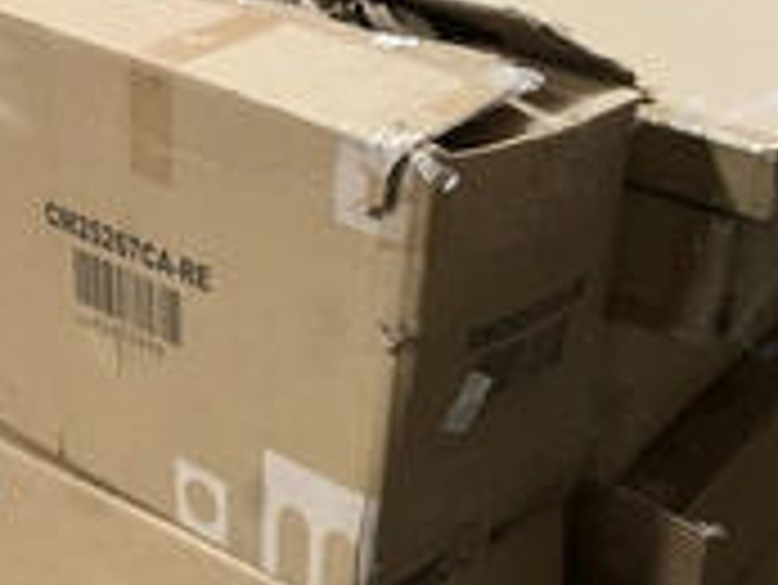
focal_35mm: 67
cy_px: 477
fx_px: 1507
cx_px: 526
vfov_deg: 21.7
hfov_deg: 28.7
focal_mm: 3
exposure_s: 1/30
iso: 500
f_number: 1.8
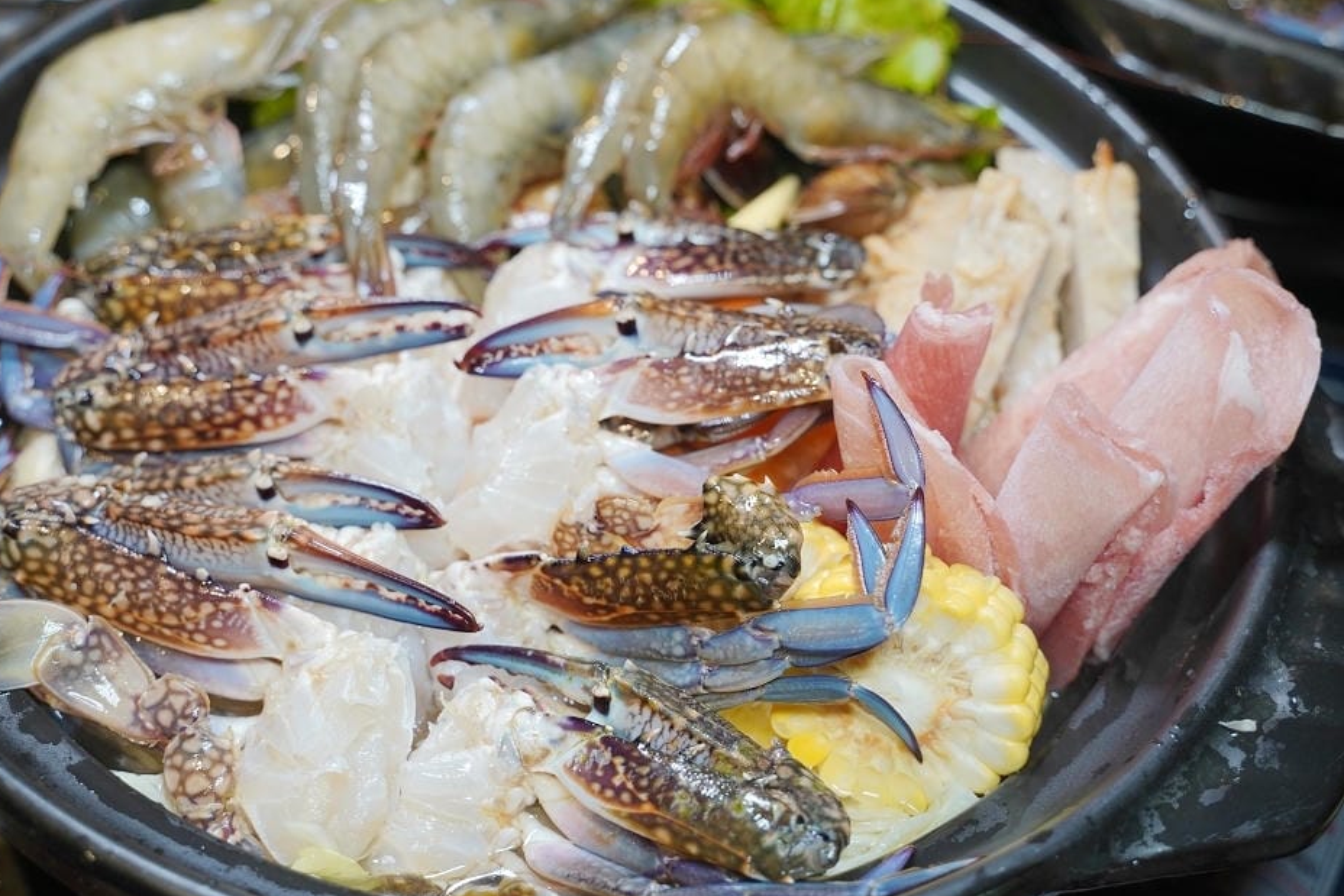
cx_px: 616
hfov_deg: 37.5
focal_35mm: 53
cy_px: 450
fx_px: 1979
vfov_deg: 25.5
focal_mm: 41
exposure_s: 1/60
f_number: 4
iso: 250
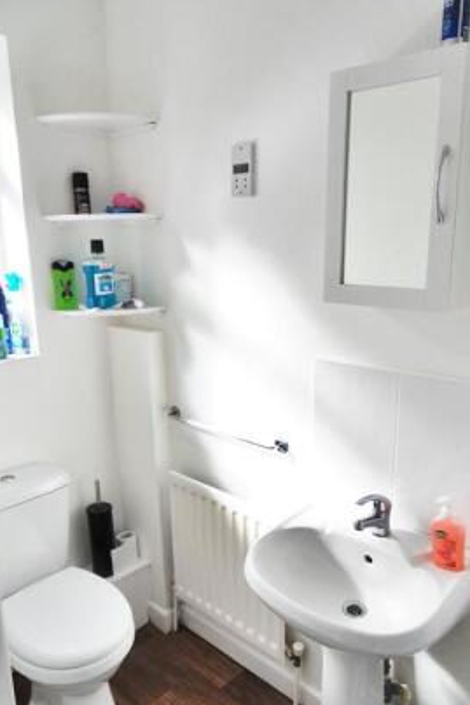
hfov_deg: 47.9
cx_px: 239
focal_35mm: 27
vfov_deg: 67.4
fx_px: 529
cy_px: 366
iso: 80
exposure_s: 1/250
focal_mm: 4.2
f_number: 3.3
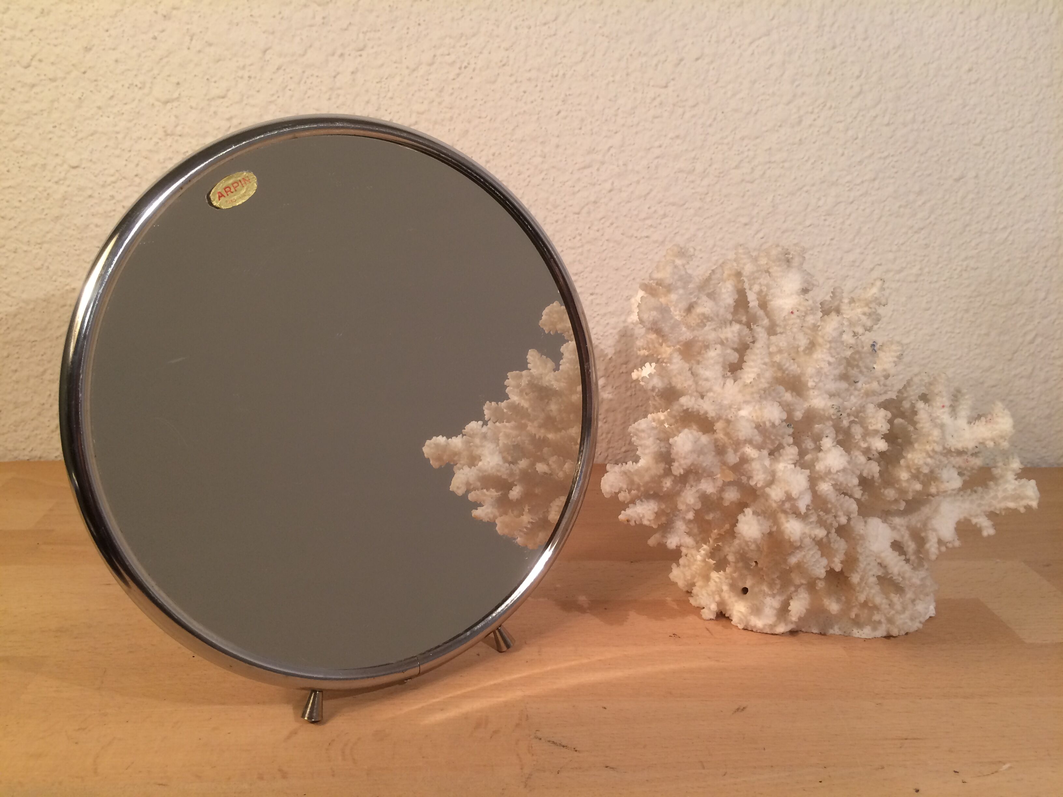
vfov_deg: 48.2
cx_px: 532
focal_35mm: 29
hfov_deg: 61.7
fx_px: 891
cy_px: 398
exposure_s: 1/33
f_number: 2.2
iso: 50
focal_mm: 4.15
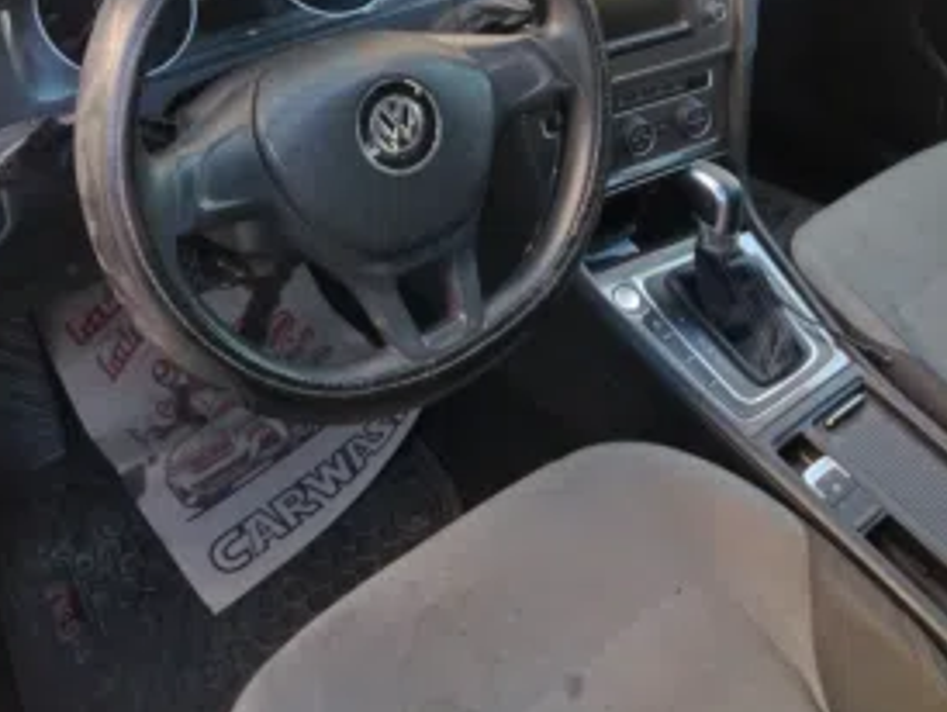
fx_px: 958
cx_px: 432
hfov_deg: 52.5
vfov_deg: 37.5
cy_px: 41
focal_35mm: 35
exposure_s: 1/100
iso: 266
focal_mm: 5.25
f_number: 1.75
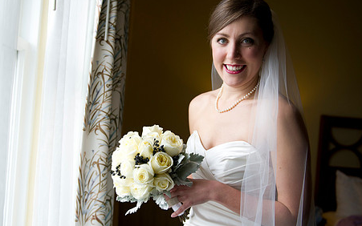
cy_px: 120
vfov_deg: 33.6
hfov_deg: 51.5
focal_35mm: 38
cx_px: 166
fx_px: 375
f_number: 2.8
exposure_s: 1/1000
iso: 640
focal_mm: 29
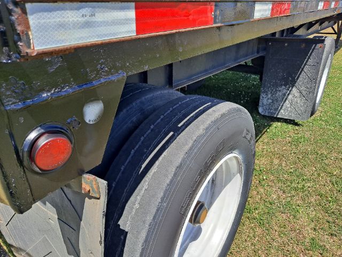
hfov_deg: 69.4
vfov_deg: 54.9
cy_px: 128
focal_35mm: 25
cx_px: 171
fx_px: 247
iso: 32
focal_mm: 4.6
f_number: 2
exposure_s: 1/977
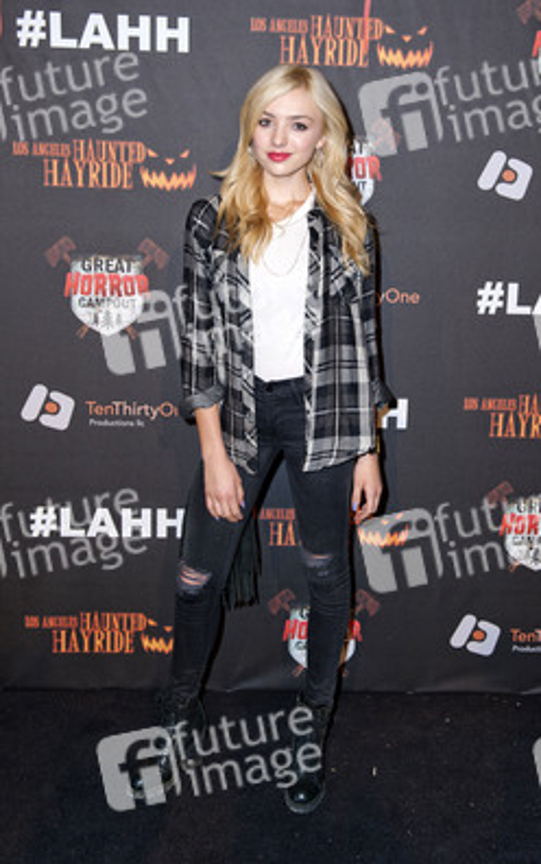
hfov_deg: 35.4
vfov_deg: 54.0
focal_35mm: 36
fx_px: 848
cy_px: 432
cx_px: 274
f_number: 4.5
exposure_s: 1/60
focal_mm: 35
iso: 200
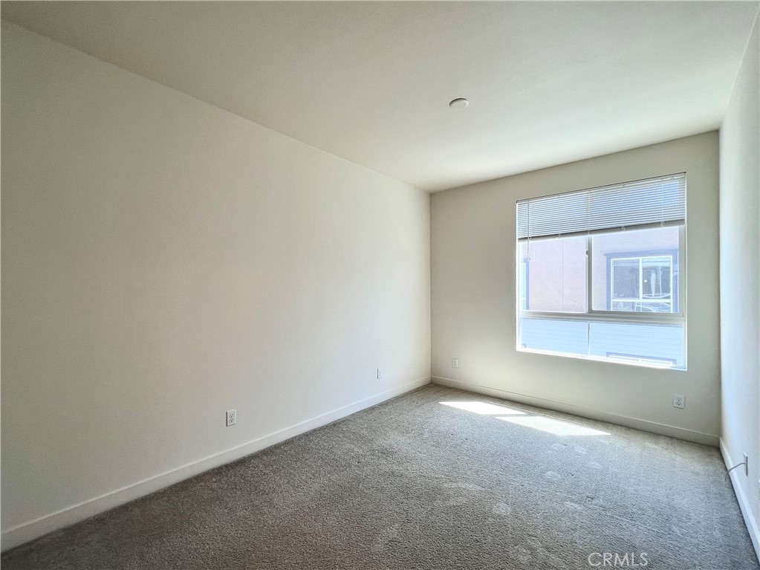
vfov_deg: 89.9
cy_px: 285
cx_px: 380
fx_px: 285
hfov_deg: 106.2
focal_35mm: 13
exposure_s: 1/120
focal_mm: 1.57
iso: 32
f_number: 1.8
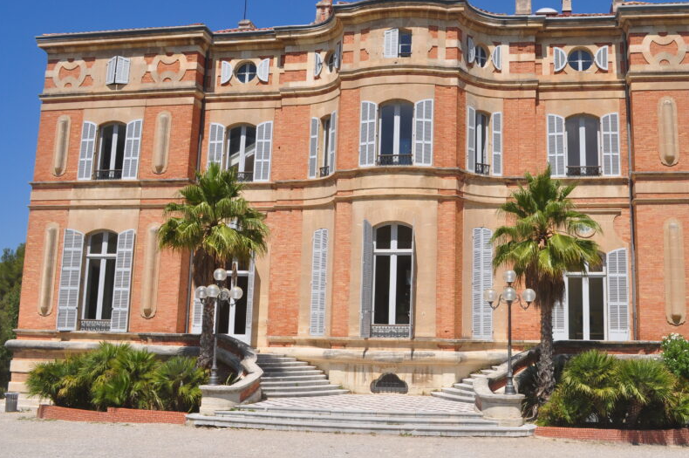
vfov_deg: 37.8
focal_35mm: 35
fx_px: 669
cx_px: 426
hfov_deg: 53.9
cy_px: 211
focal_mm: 18
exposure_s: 1/500
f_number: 11
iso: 200
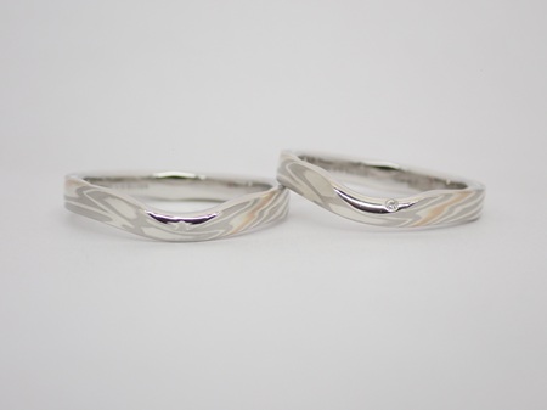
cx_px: 274
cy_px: 205
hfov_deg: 25.3
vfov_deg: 19.1
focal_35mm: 77
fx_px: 1216
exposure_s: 1/100
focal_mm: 13.65
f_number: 4.1
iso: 200
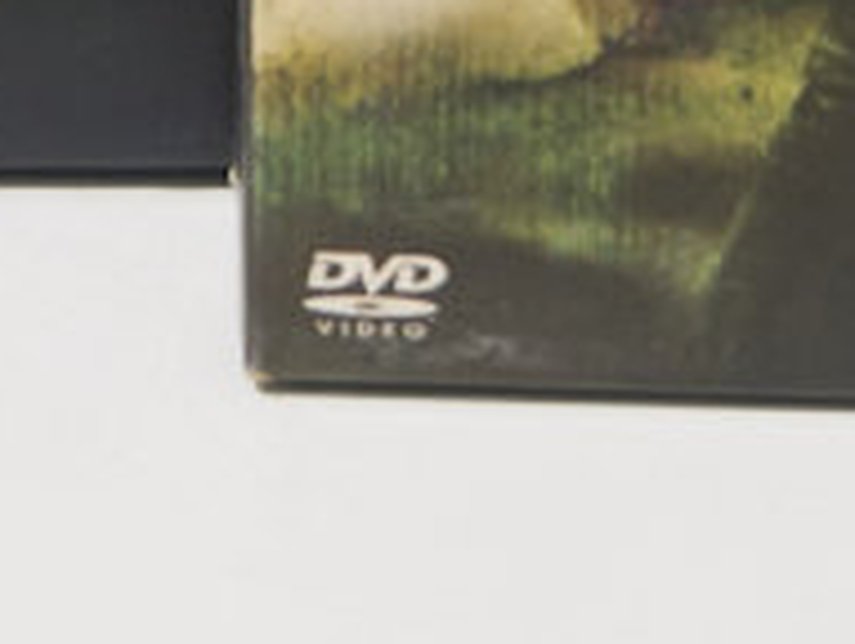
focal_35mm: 163
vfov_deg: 8.1
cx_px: 148
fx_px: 4034
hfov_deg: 12.0
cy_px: -1158
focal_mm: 5.7
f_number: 1.5
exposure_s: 1/41
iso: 125
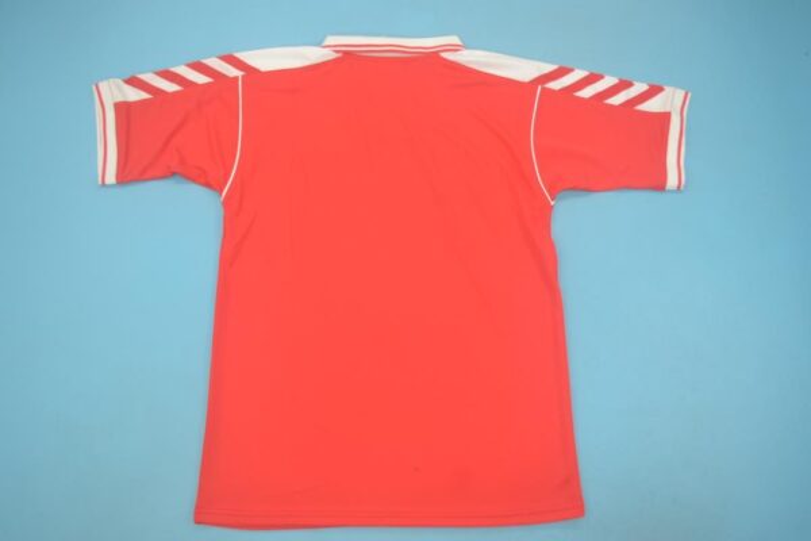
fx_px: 676
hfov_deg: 61.9
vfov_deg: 43.6
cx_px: 406
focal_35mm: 30
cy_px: 270
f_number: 3.8
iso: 200
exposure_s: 1/100
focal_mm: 20
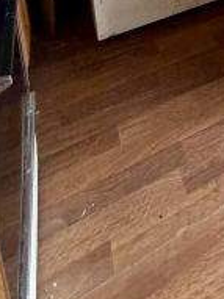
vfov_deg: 26.3
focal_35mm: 49
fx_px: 423
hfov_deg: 23.7
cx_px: 335
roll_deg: -0.9
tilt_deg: -12.1
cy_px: -165
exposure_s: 1/110
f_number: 2.2
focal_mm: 2.22
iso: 320
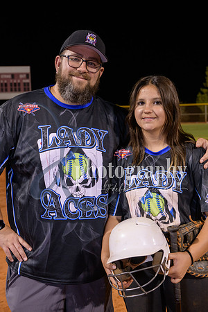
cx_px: 104
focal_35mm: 60
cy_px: 156
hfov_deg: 22.6
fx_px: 520
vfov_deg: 33.4
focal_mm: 60
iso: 2000
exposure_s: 1/80
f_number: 5
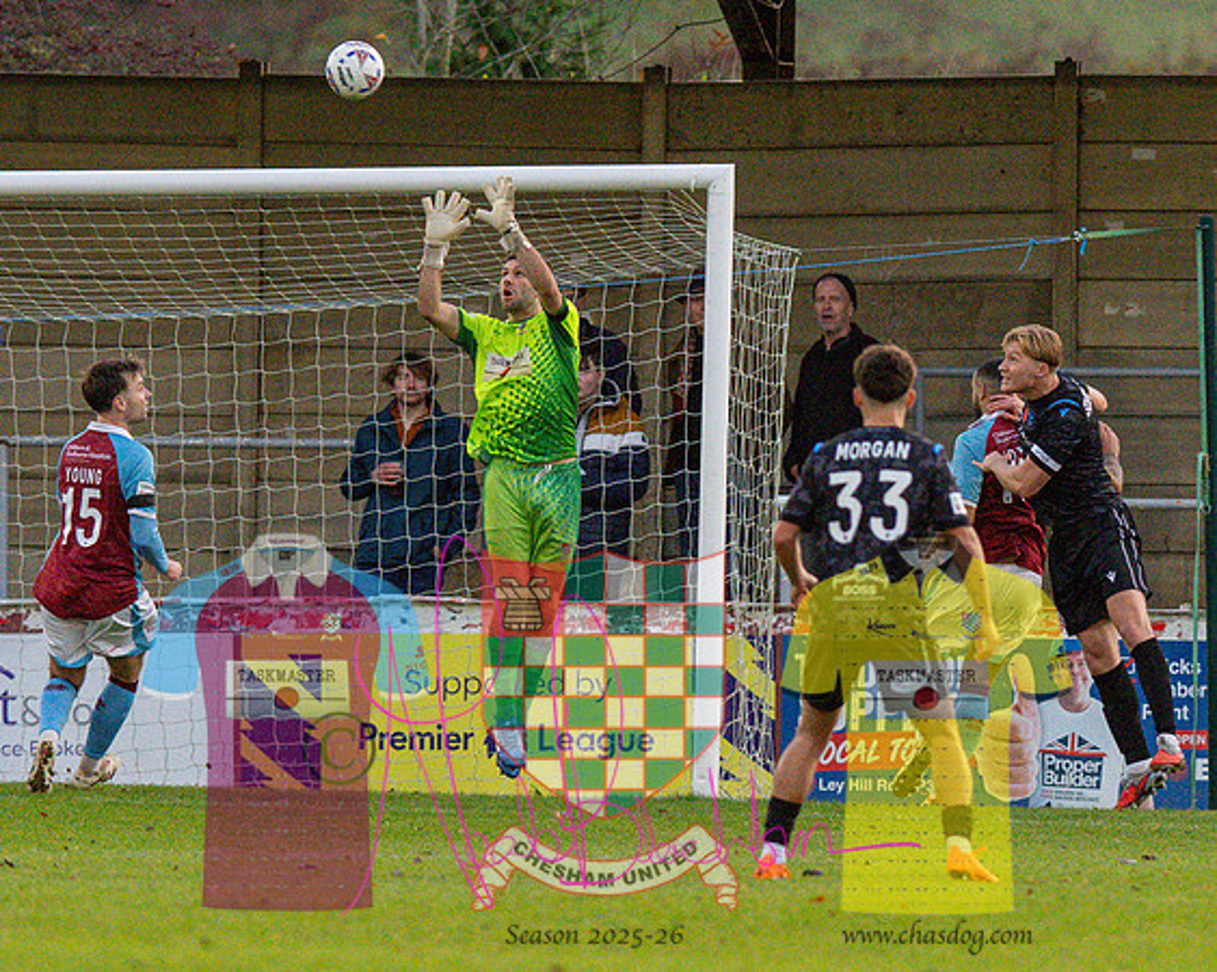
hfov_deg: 2.5
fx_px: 27614
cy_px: 384
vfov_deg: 2.0
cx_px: 484
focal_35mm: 767
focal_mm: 300
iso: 4000
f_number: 4
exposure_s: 1/1600
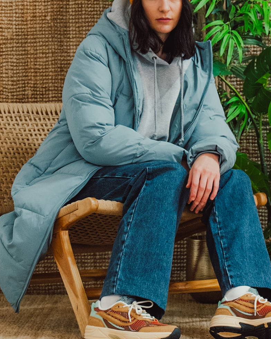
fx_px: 1936
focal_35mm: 193
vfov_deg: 10.0
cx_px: 164
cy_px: 163
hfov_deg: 8.0
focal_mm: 49
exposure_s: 1/100
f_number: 2.8
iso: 1600
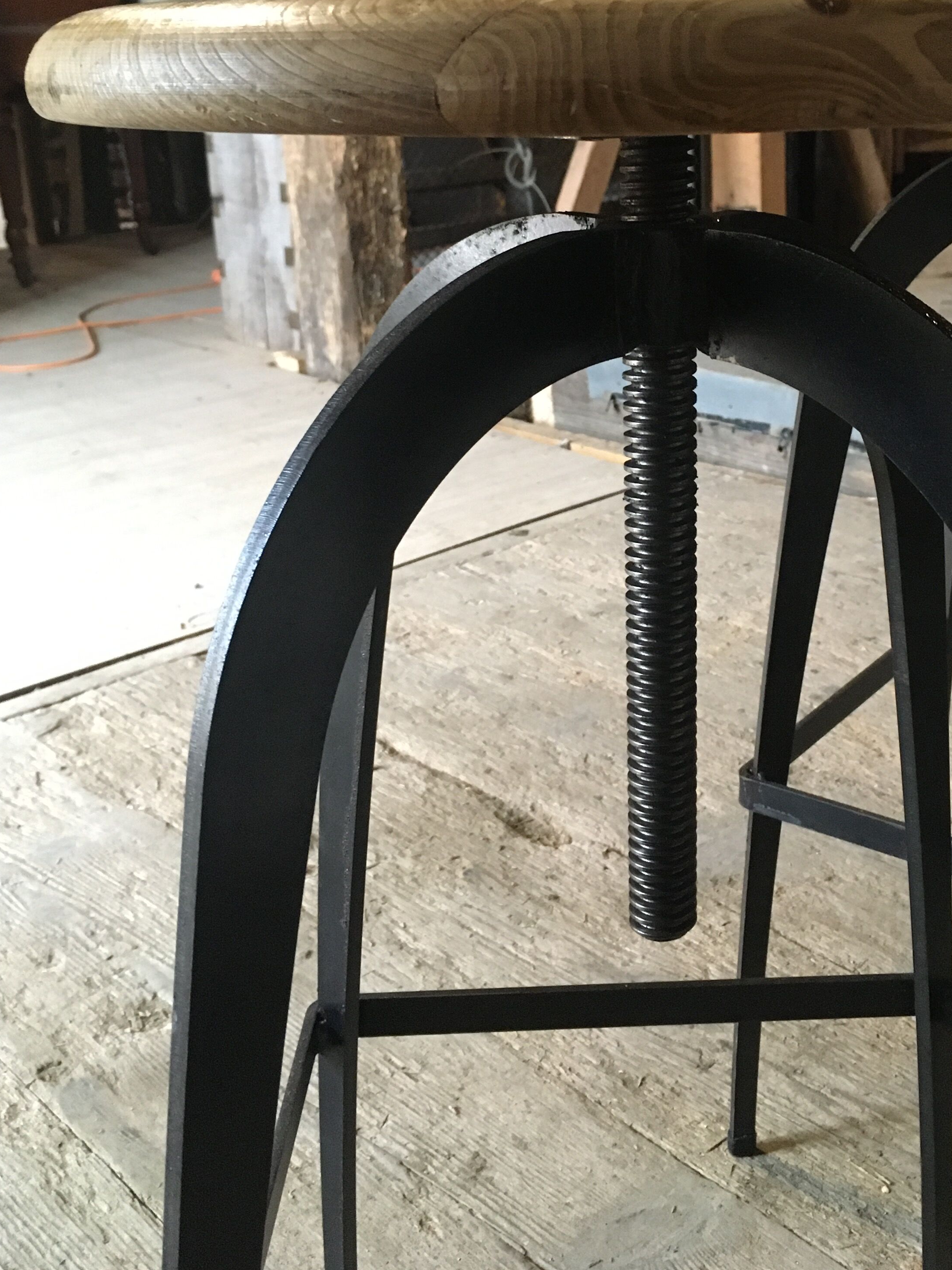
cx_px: 624
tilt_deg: -15.0
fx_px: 1467
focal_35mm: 40
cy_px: 430
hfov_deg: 35.7
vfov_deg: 46.1
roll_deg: +3.4
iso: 250
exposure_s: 1/17
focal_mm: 4.15
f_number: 2.2
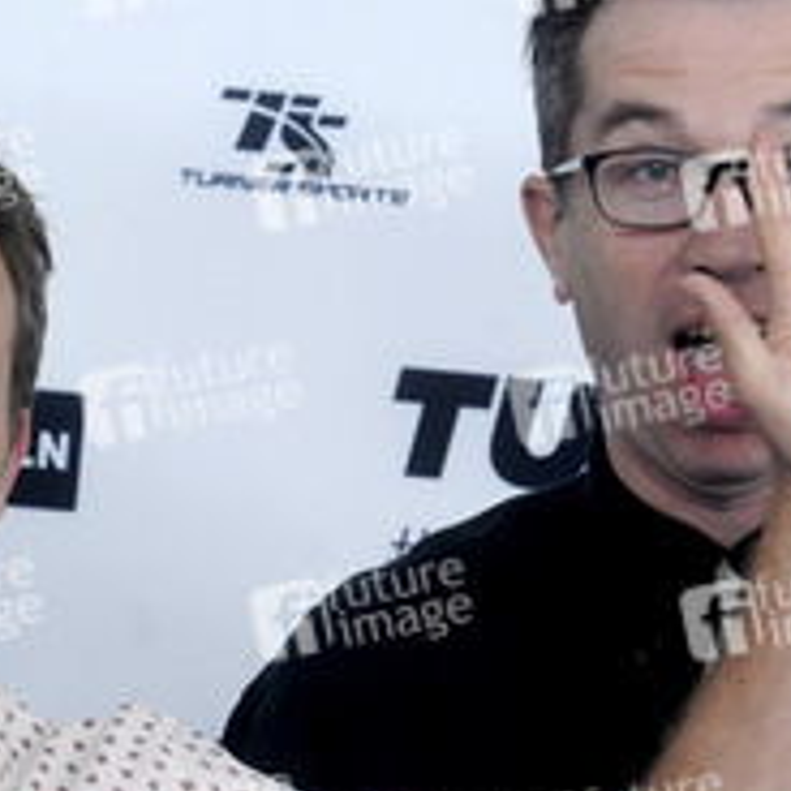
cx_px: 245
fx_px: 5636
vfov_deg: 8.0
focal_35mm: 218
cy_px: 503
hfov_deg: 8.0
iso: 640
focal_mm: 105
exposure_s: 1/160
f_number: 6.3
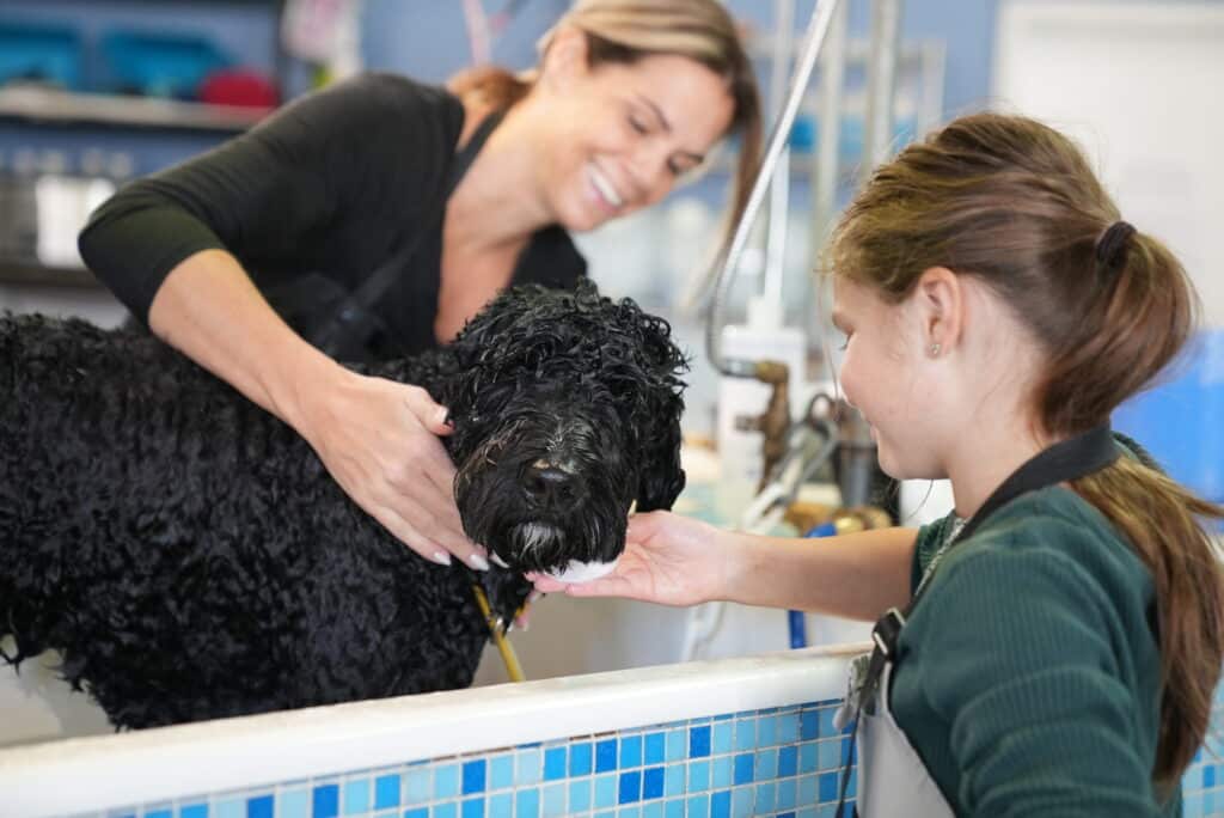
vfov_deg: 19.5
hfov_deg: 28.8
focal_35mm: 70
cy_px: 409
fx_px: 2381
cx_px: 612
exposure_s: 1/250
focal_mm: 70
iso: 2500
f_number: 2.8
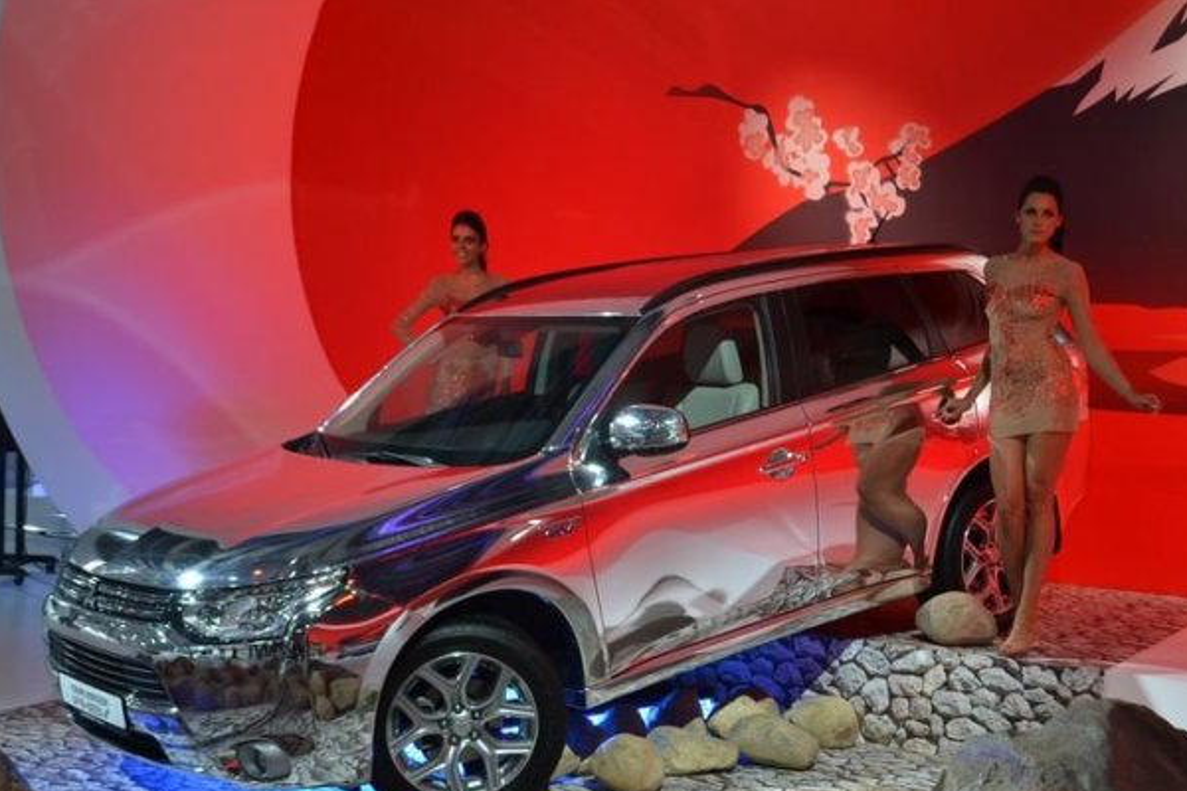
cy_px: 509
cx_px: 566
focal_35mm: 48
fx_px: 1583
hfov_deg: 41.1
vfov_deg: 27.9
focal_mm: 24
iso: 400
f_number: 4.5
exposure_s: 1/80
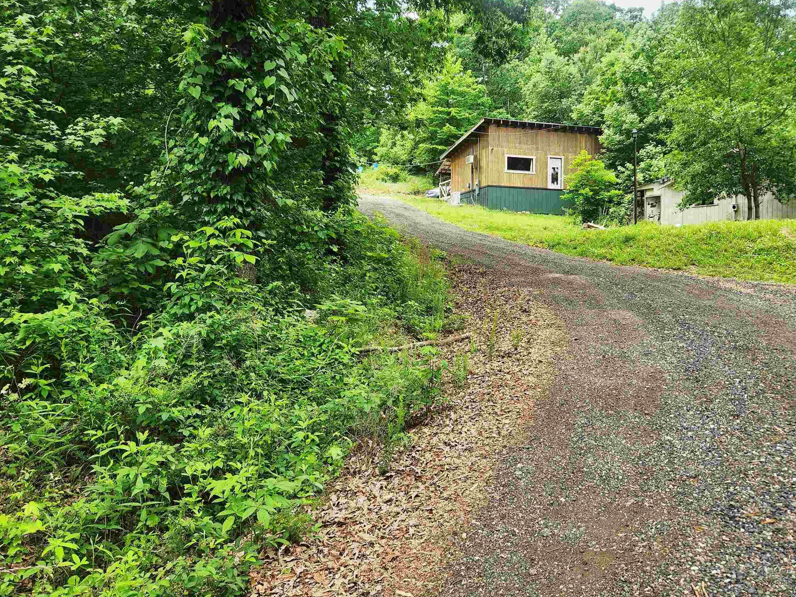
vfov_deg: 49.7
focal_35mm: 28
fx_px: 644
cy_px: 279
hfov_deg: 63.4
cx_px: 403
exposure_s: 1/182
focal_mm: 5.4
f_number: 1.8
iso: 20
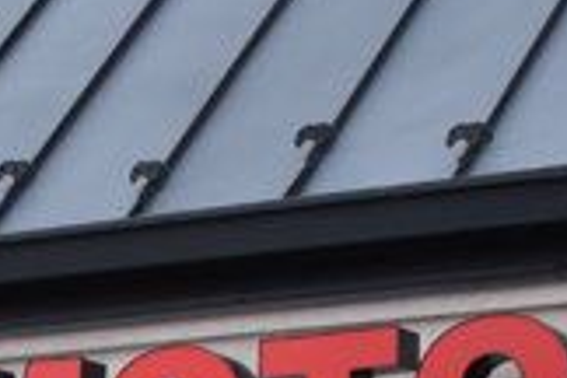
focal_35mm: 218
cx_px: -427
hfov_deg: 9.1
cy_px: 1116
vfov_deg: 5.9
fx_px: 3436
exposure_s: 1/250
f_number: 10
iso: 400
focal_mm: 23
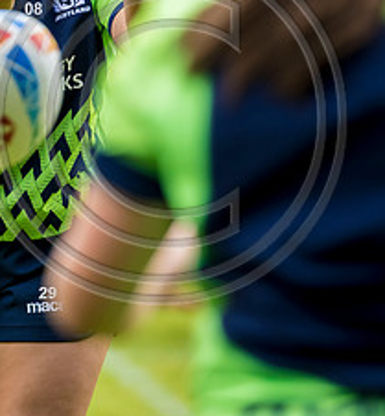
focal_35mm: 571
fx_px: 7483
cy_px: 84
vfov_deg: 3.2
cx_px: -18
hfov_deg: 2.9
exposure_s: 1/1250
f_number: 3.2
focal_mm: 200
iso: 800
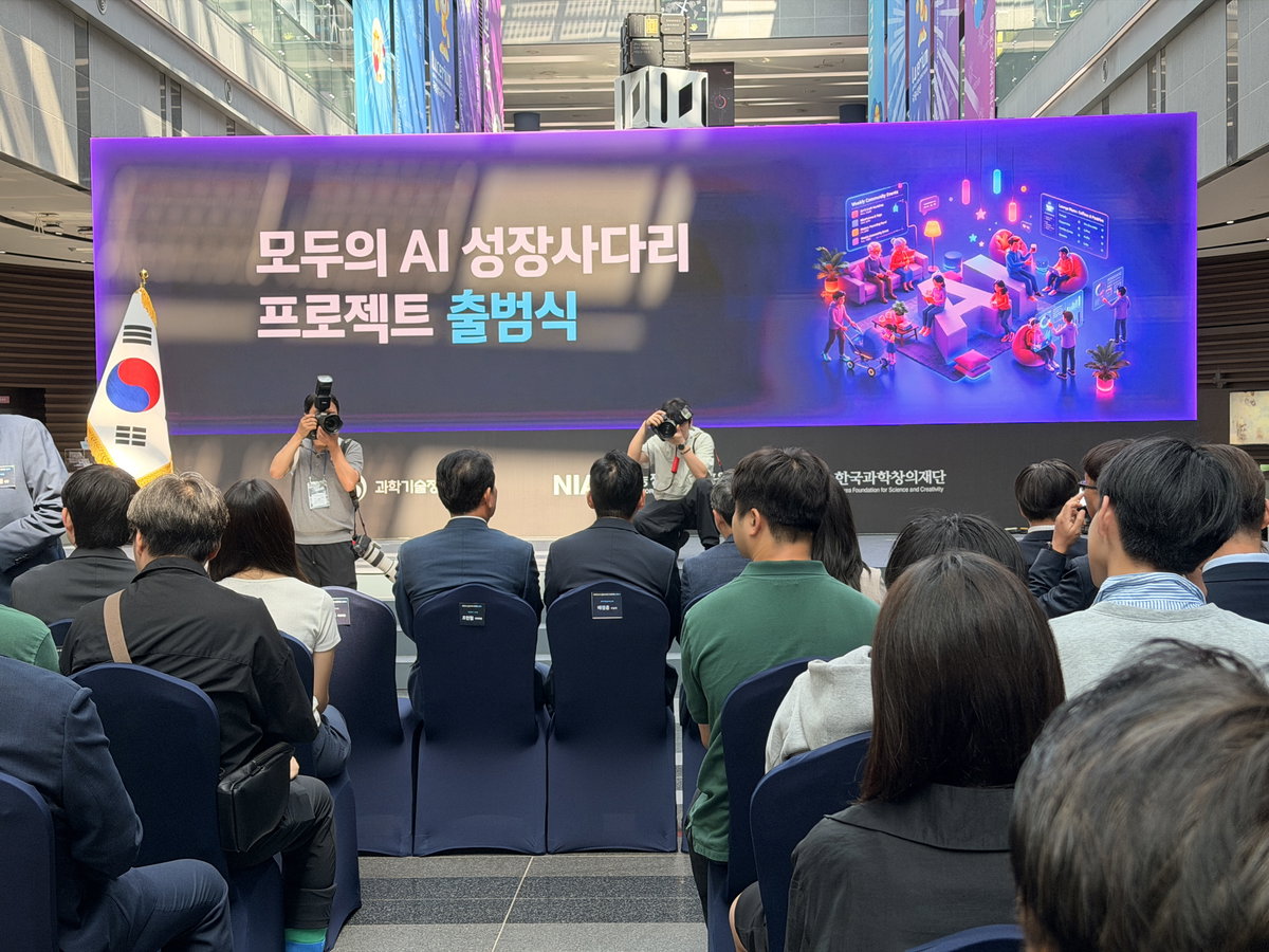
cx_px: 634
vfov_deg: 30.3
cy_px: 476
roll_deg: +1.0
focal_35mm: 48
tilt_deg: -1.6
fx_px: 1760
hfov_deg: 39.7
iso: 100
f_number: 1.78
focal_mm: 6.76
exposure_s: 1/194
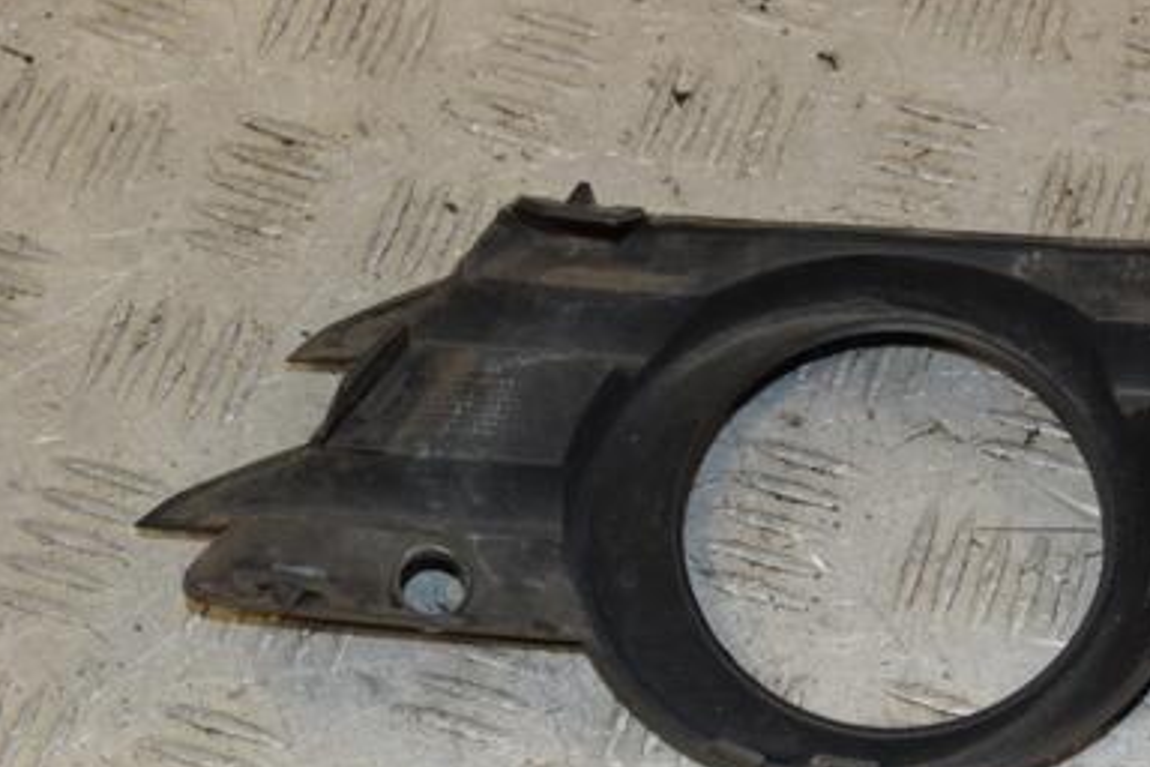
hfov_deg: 22.6
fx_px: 2843
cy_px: 491
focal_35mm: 89
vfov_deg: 15.3
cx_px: 868
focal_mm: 38
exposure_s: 1/200
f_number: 8
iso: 800
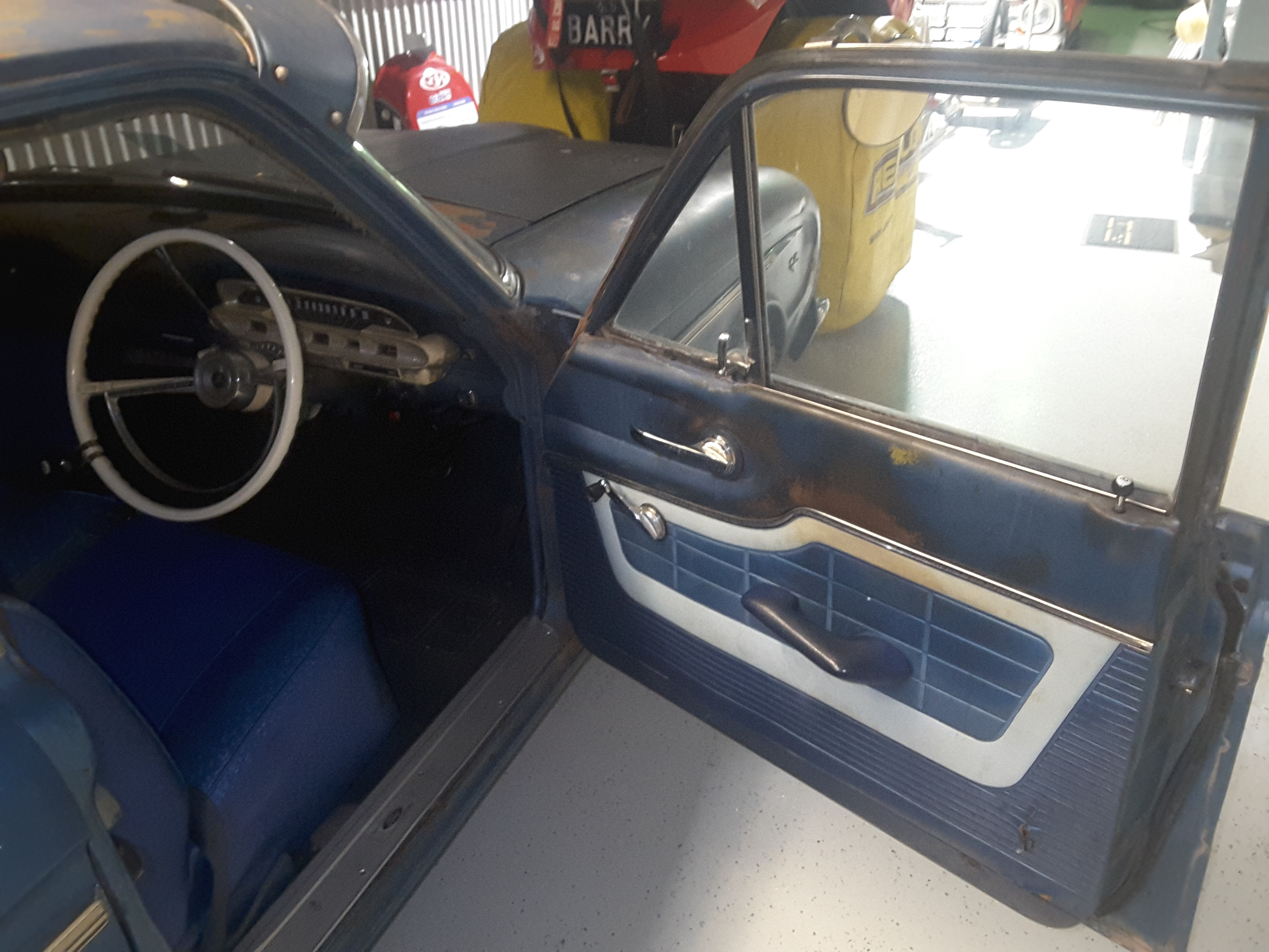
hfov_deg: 58.4
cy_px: 476
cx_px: 634
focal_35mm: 31
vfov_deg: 45.4
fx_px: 1136
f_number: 1.9
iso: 250
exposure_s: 1/25
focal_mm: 2.9
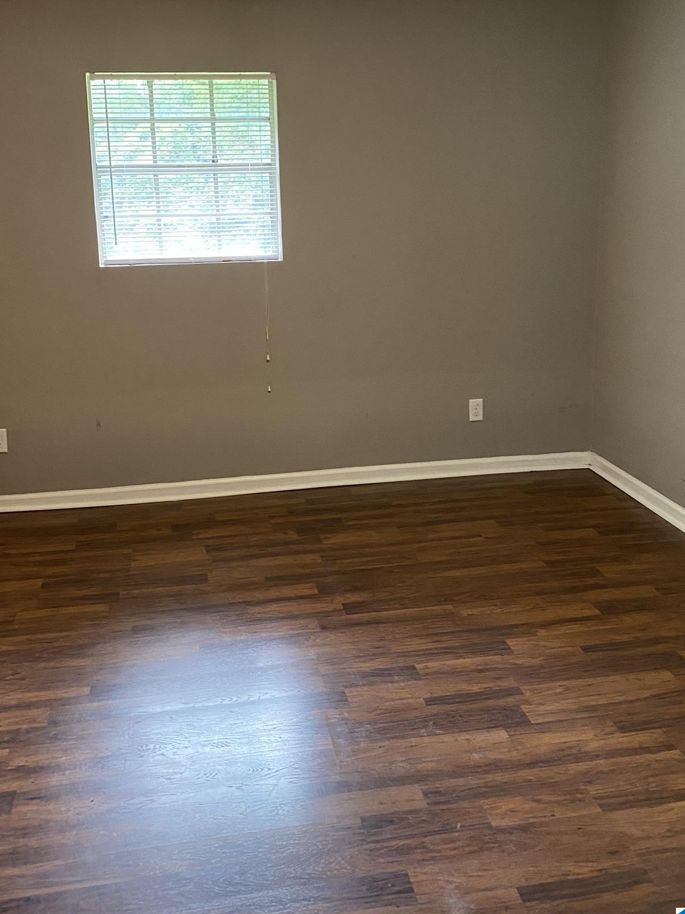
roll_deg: +0.7
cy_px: 354
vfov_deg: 54.8
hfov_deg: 42.9
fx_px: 871
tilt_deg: -11.6
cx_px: 309
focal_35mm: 33
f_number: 1.8
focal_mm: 4.25
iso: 400
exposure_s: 1/60
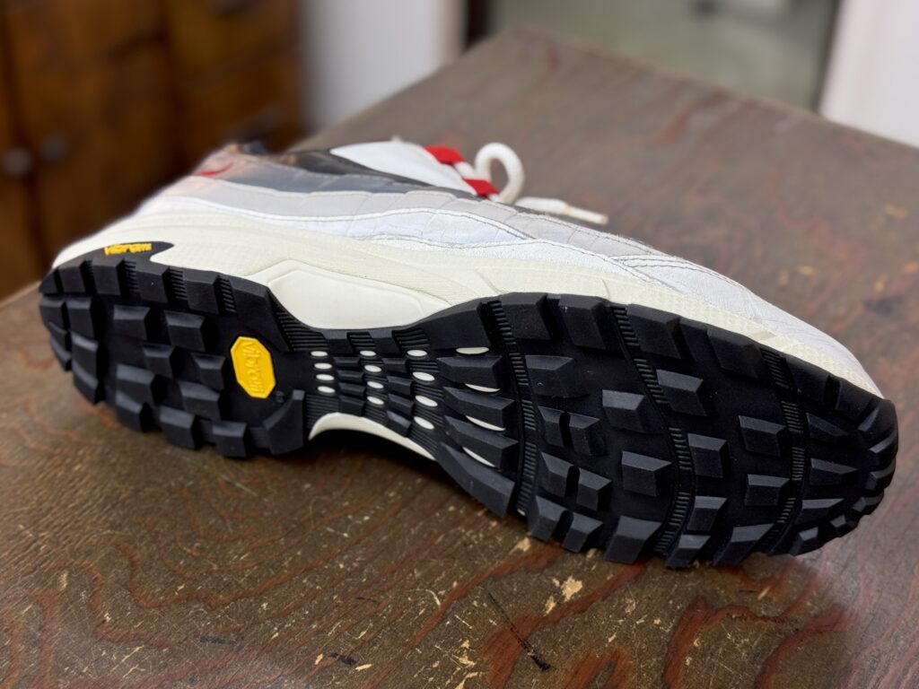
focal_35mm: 48
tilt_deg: -36.9
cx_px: 460
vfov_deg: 30.3
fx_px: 1274
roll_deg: -2.3
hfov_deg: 39.7
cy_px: 344
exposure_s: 1/120
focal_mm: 6.76
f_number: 1.78
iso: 80
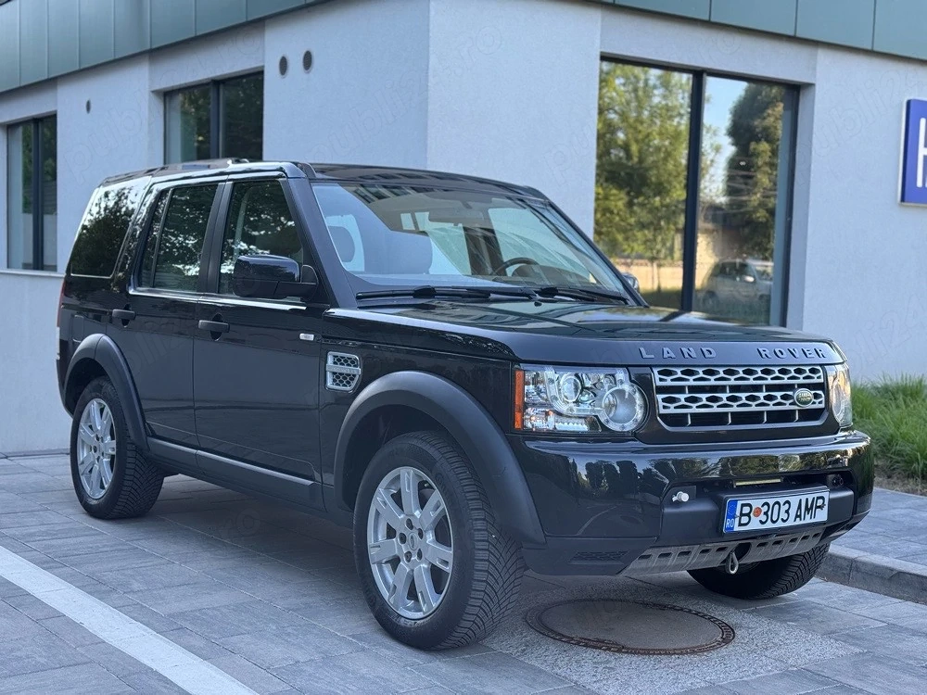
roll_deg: -1.5
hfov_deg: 39.7
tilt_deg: -4.2
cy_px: 348
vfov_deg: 30.3
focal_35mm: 48
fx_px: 1285
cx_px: 464
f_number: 1.78
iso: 64
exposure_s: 1/302
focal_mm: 6.76
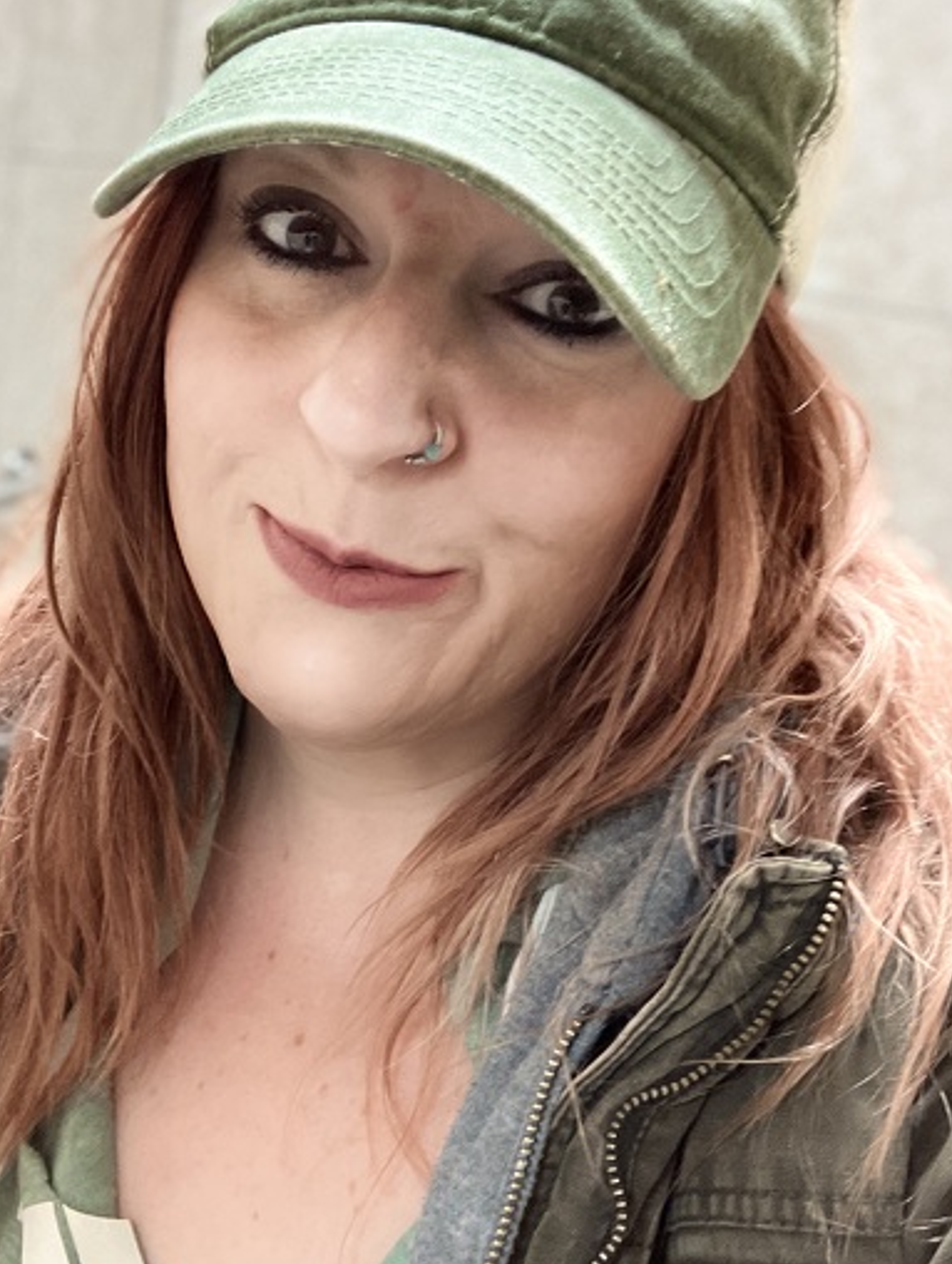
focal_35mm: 44
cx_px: 363
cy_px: 616
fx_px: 1610
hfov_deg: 32.8
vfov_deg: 42.9
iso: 200
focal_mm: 2.87
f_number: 2.2
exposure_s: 1/38
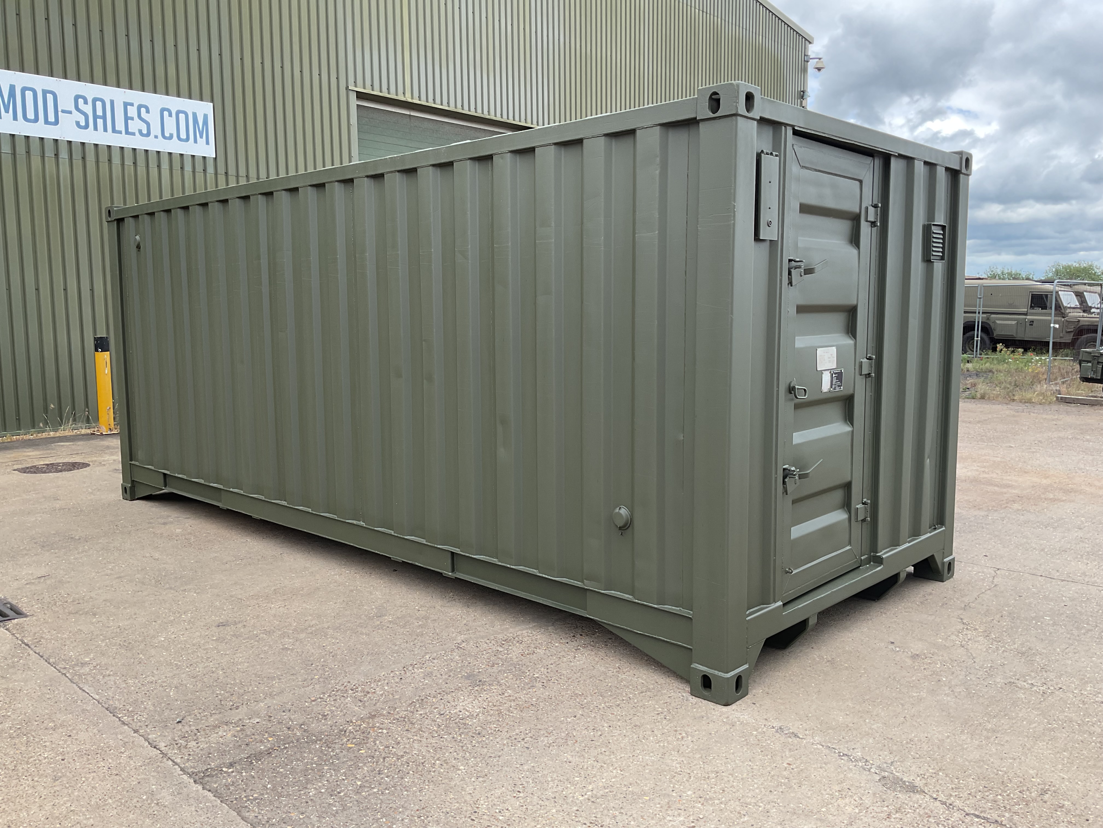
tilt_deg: -5.8
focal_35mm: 29
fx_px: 924
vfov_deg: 48.2
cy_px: 414
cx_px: 552
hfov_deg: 61.7
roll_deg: +0.9
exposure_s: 1/454
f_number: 1.8
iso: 16
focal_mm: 3
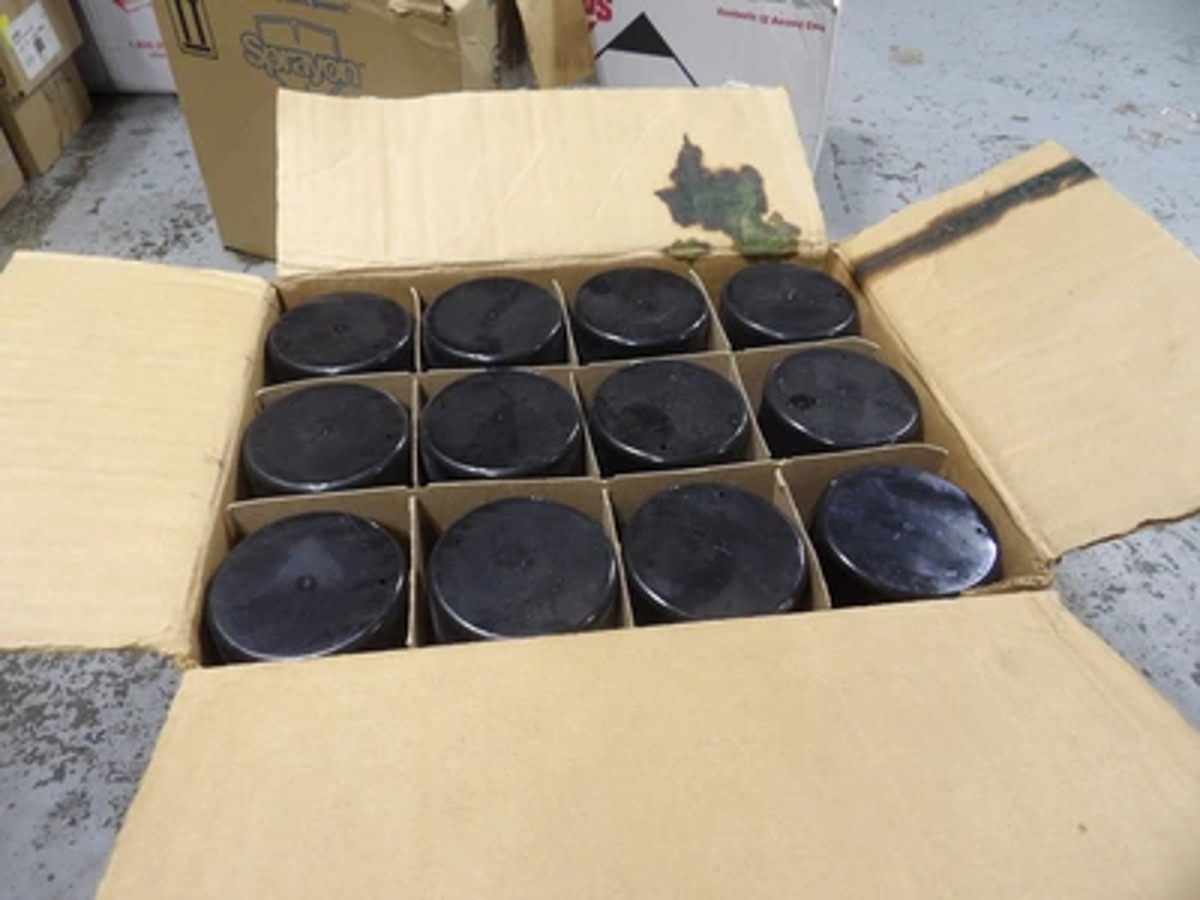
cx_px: 600
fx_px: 832
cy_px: 450
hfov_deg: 71.6
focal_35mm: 24
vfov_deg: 56.8
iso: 168
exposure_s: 1/33
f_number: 3.2
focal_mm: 4.3
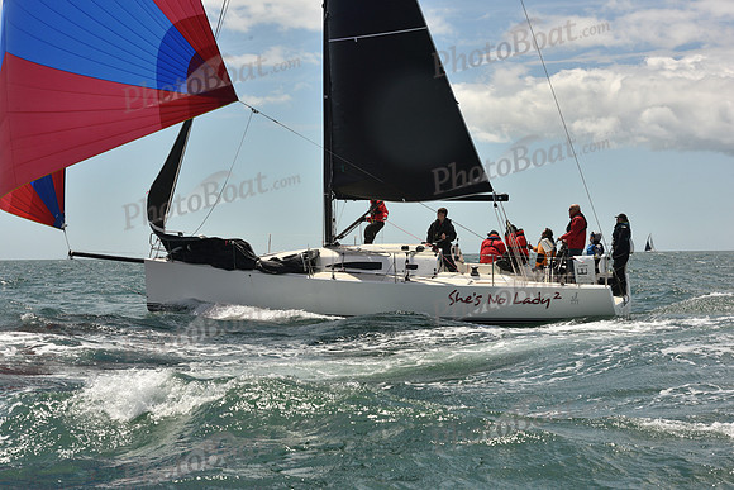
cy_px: 245
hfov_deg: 28.8
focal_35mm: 70
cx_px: 367
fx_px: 1427
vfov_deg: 19.5
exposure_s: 1/800
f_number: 13
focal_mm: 70
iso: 320
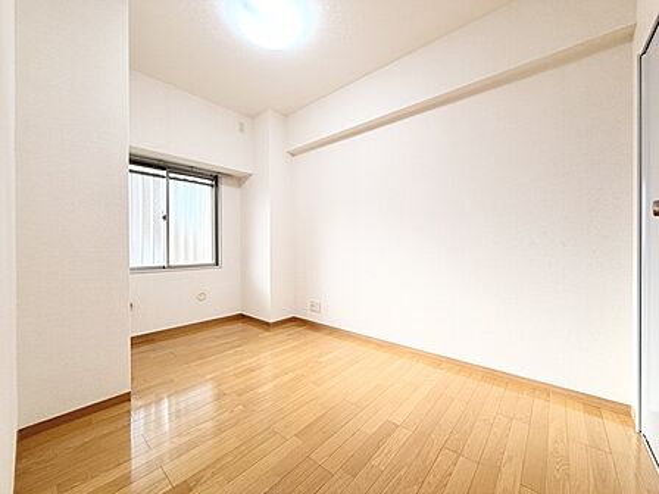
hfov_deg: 102.1
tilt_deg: +0.2
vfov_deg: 85.7
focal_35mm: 14
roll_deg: +1.1
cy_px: 247
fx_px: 267
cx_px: 330
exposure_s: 1/100
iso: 80
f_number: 2.2
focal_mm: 2.22
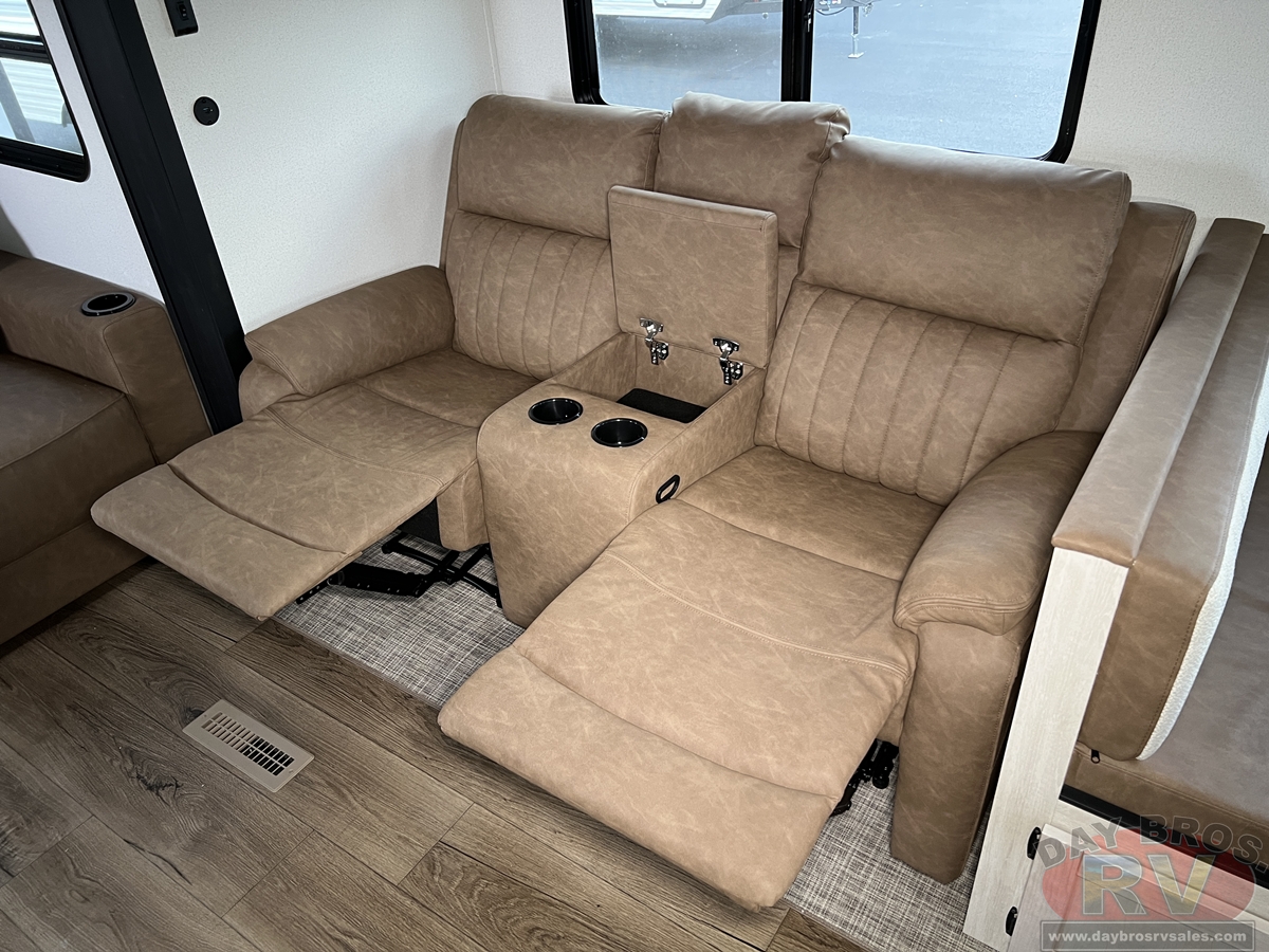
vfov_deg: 53.1
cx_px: 634
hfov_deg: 67.3
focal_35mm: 26
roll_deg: +4.5
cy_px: 476
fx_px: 953
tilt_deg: -36.5
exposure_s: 1/71
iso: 125
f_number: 1.5
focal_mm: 5.7
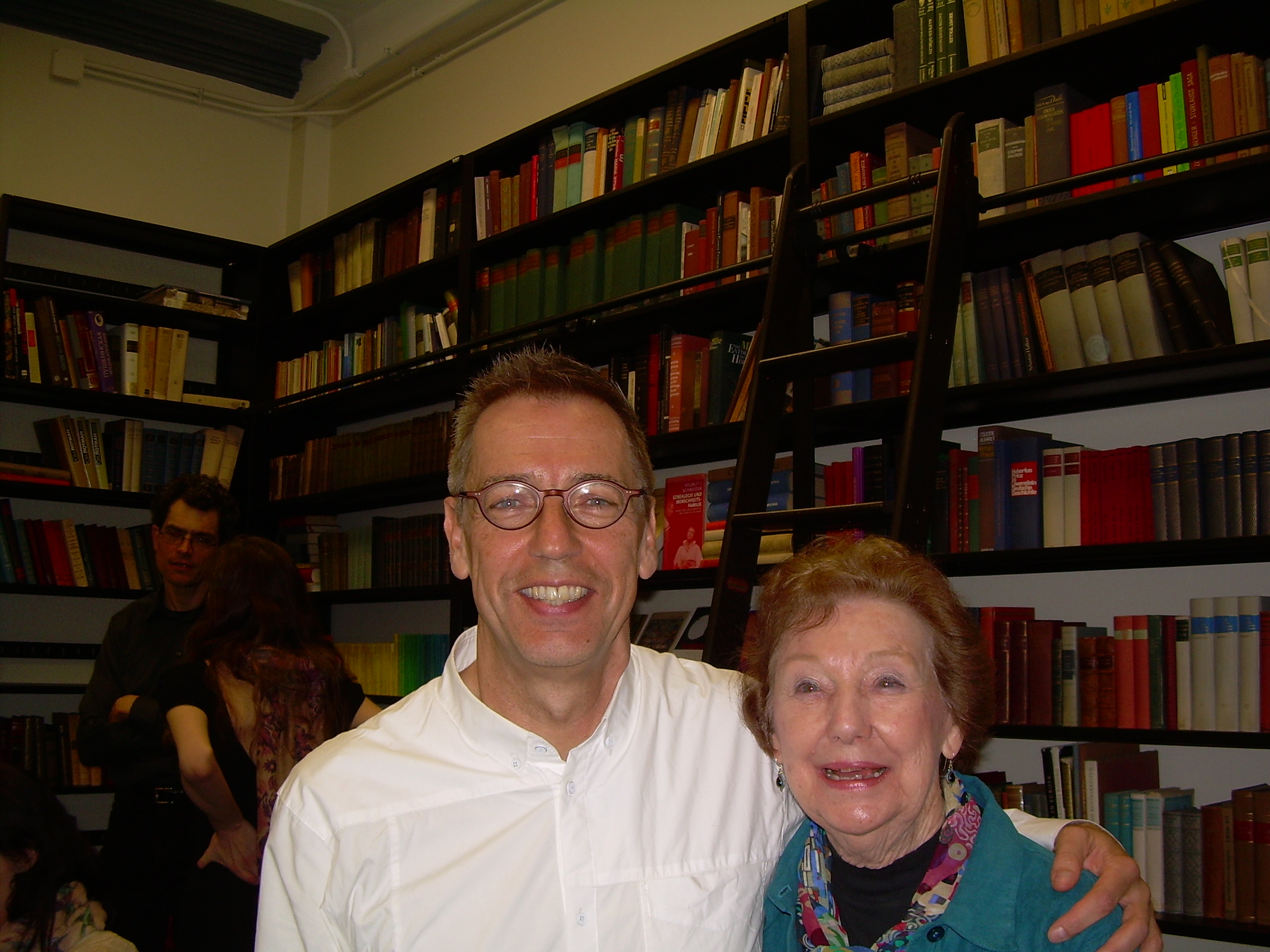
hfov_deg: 49.0
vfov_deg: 37.7
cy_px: 476
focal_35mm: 38
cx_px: 635
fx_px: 1394
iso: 50
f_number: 2.8
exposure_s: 1/60
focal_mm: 6.3
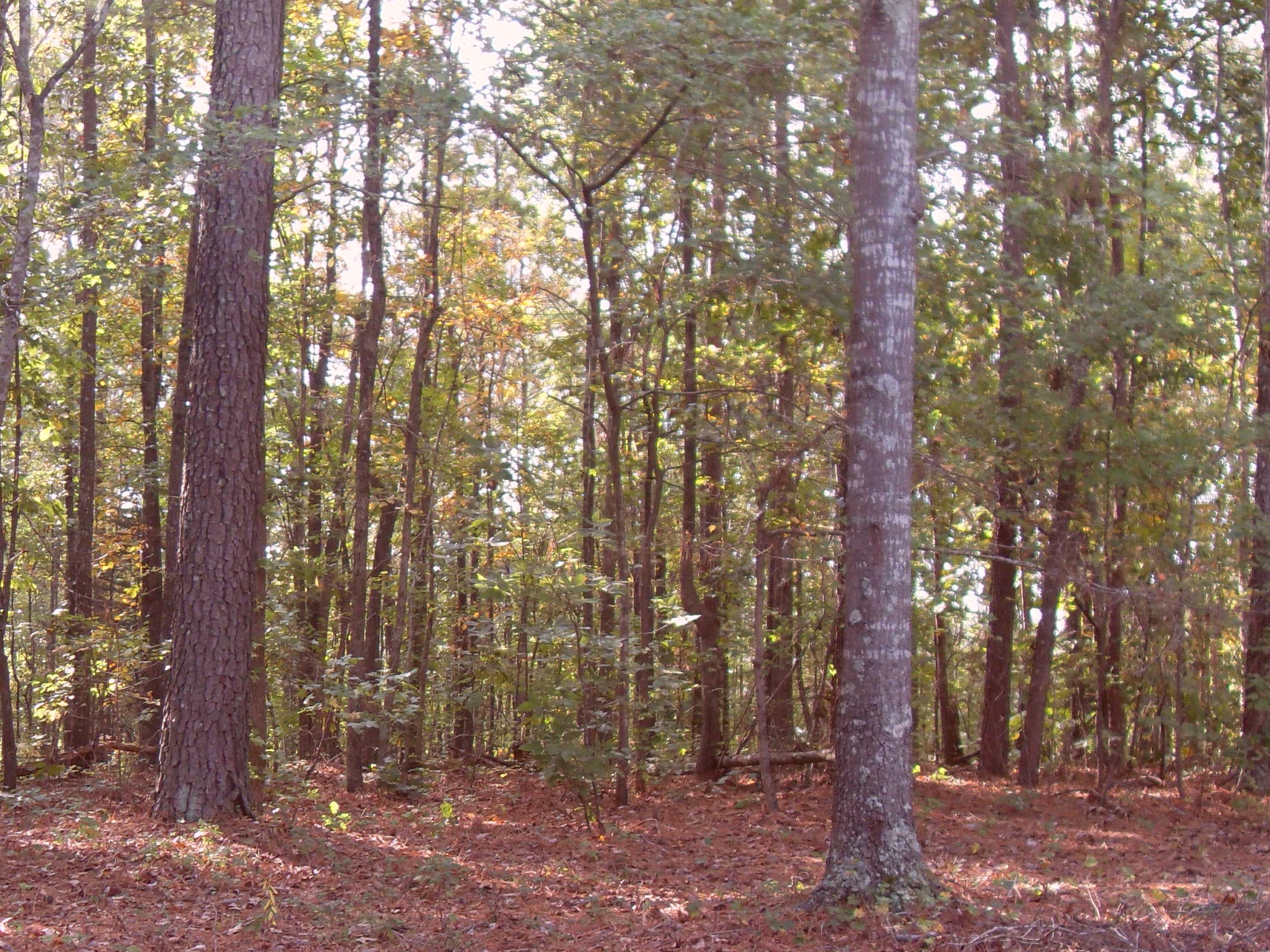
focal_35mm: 50
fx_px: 1834
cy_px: 653
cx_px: 521
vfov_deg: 28.9
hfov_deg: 38.1
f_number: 2.8
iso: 100
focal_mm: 6.3
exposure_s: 1/90
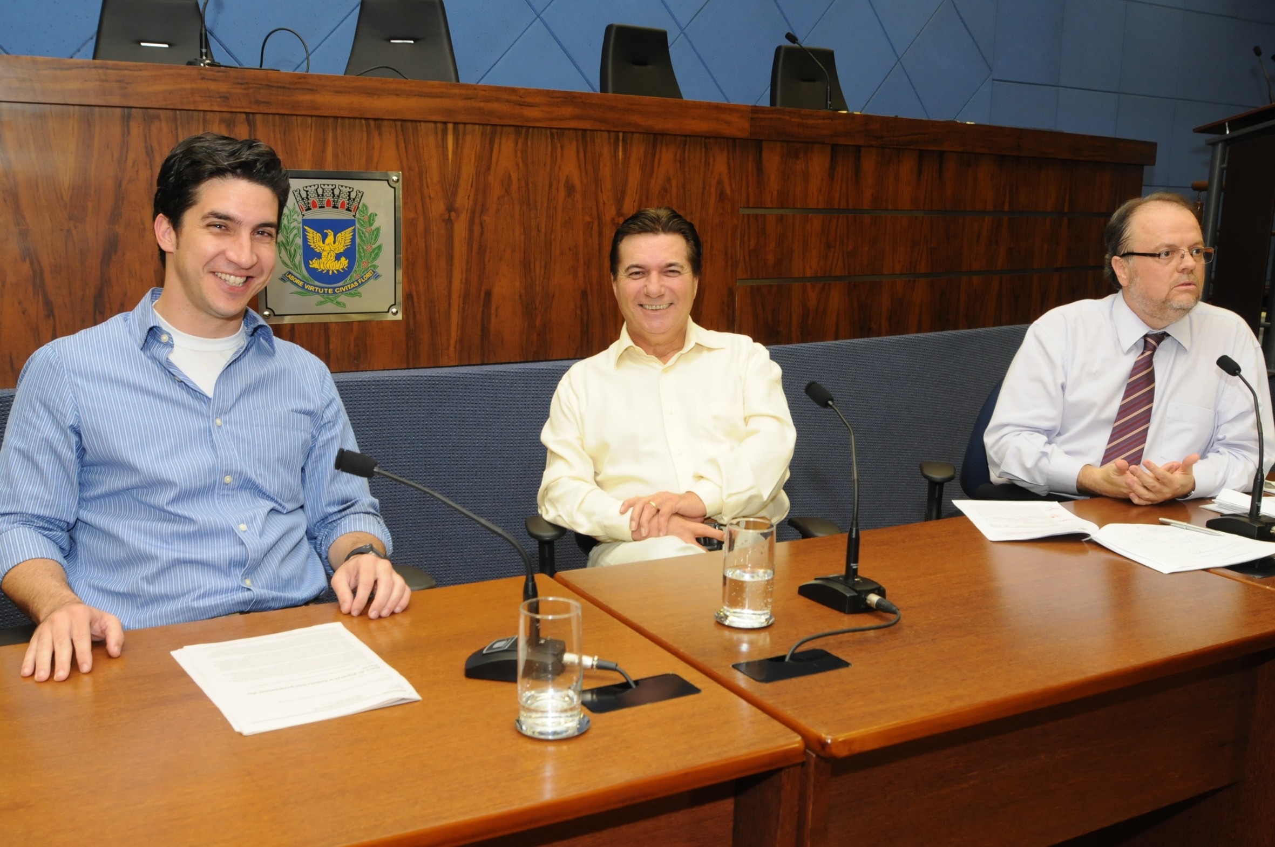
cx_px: 638
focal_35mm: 36
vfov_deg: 36.8
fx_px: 1273
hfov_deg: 53.2
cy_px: 424
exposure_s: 1/60
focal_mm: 24
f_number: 7.1
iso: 800
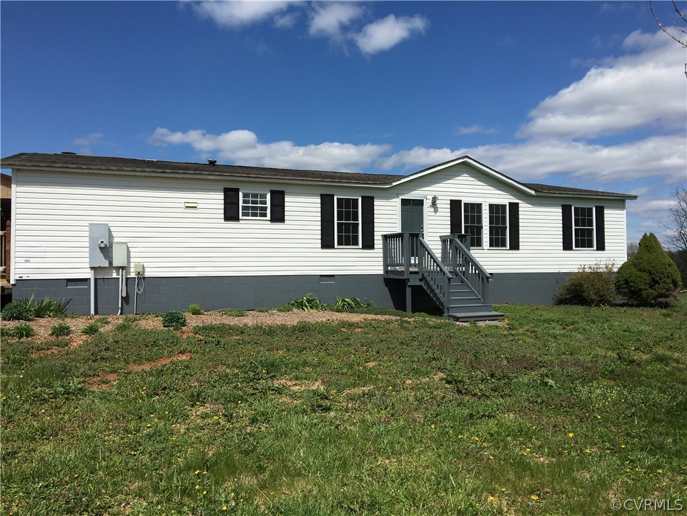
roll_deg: +0.7
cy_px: 258
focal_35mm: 29
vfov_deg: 48.2
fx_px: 576
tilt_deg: +2.4
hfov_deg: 61.7
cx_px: 344
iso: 25
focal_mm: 4.15
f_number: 2.2
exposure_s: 1/3497
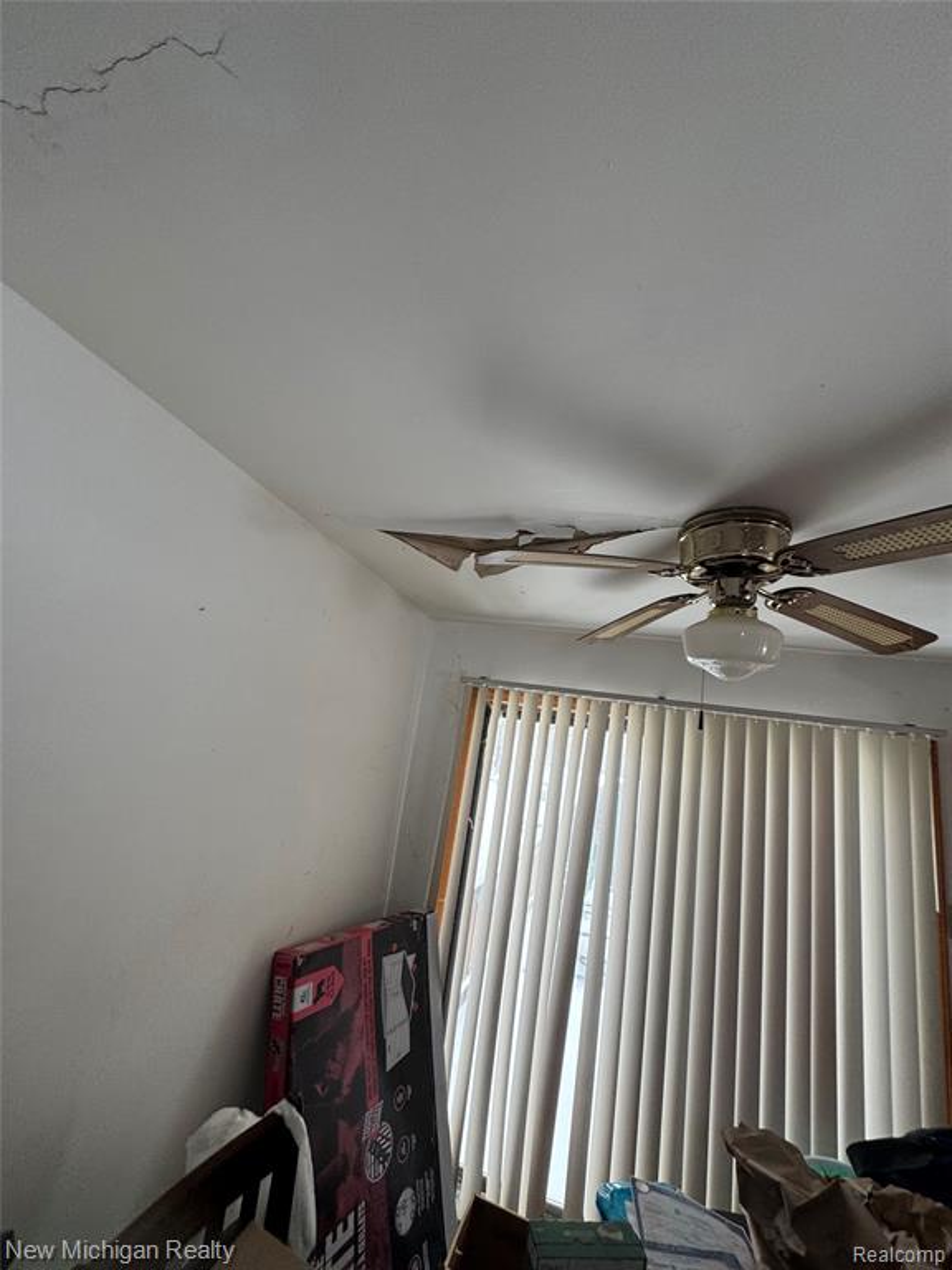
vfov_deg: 102.1
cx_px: 476
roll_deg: -9.7
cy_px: 635
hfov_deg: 85.7
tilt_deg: +13.1
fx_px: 513
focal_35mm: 14
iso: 80
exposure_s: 1/99
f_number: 2.2
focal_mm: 2.22
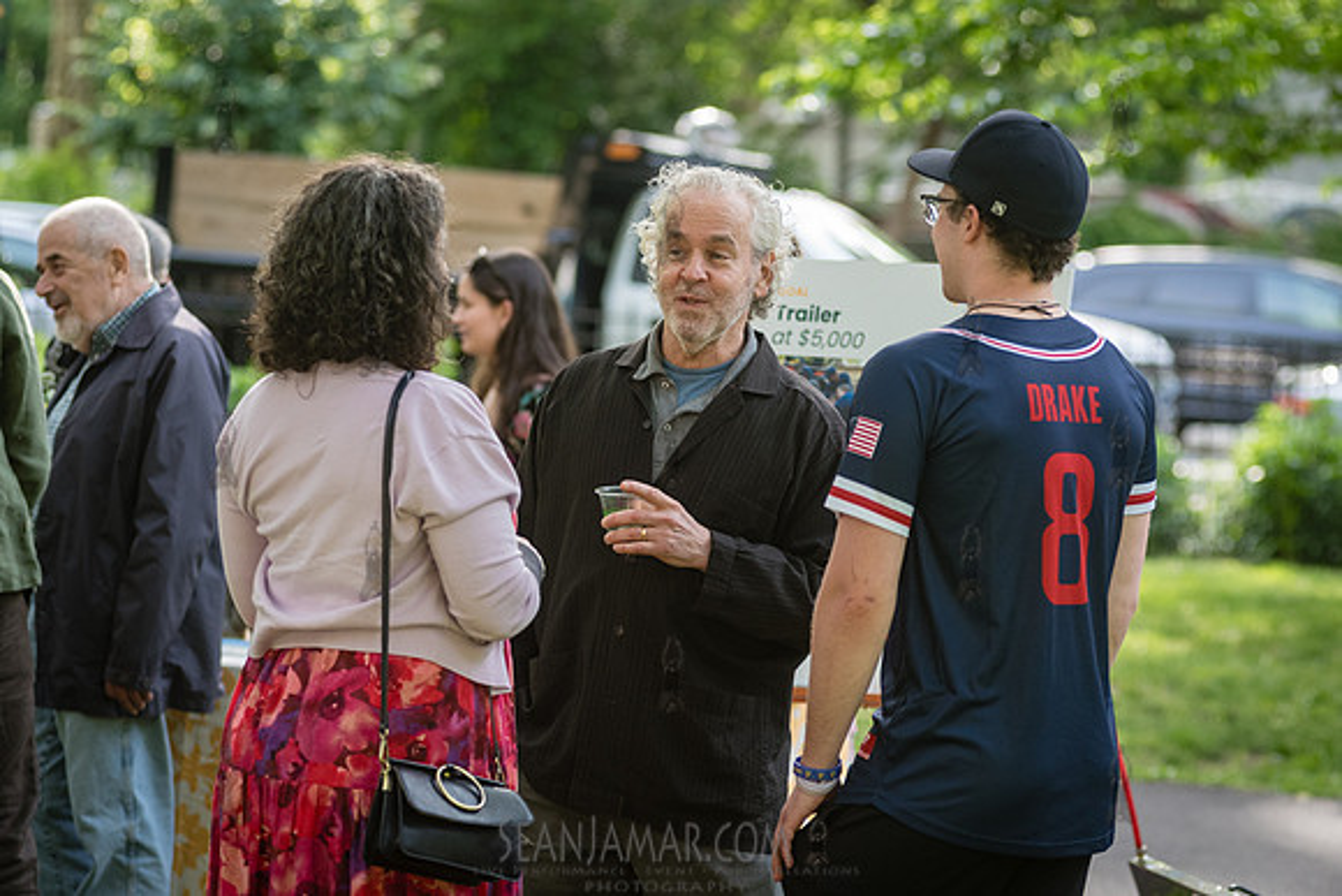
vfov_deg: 9.3
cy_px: 380
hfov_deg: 13.9
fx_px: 5512
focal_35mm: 148
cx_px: 645
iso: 1000
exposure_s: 1/640
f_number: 4
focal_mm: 125
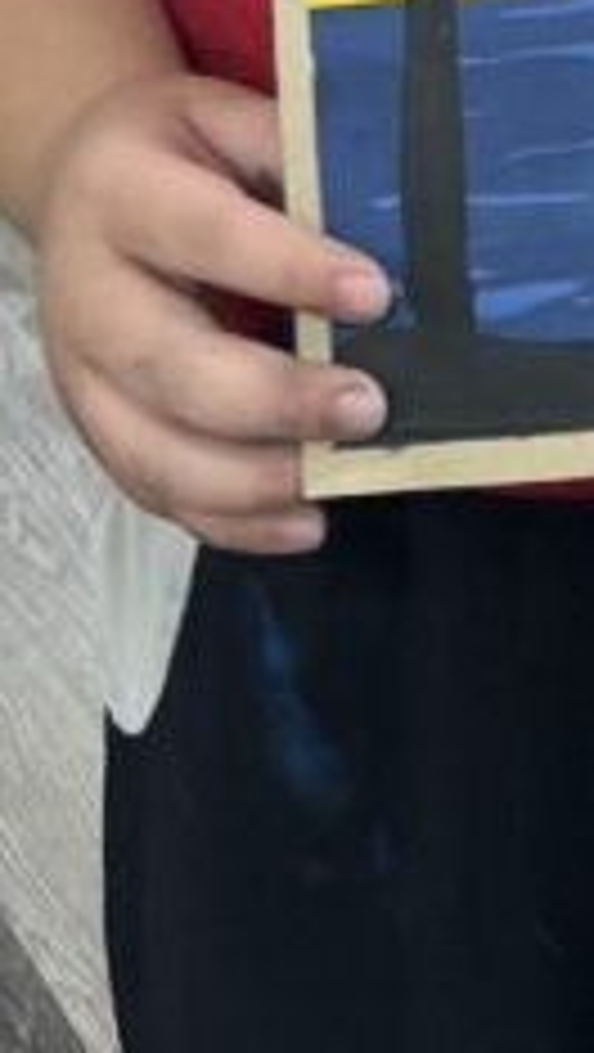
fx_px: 3381
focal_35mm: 121
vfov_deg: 14.6
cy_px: -1053
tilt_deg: -4.3
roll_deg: +0.5
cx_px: 531
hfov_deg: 10.0
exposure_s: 1/100
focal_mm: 5.7
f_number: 1.5
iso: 80
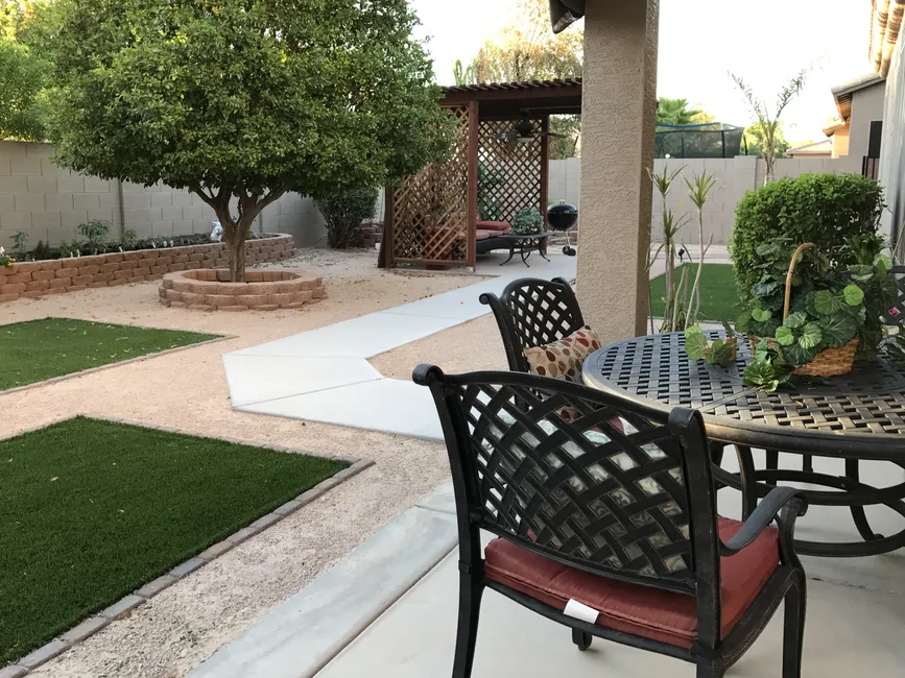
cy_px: 311
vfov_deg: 45.4
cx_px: 455
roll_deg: -0.6
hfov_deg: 58.4
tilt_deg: -8.5
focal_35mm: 31
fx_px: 810
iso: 32
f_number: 1.8
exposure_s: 1/120
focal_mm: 4
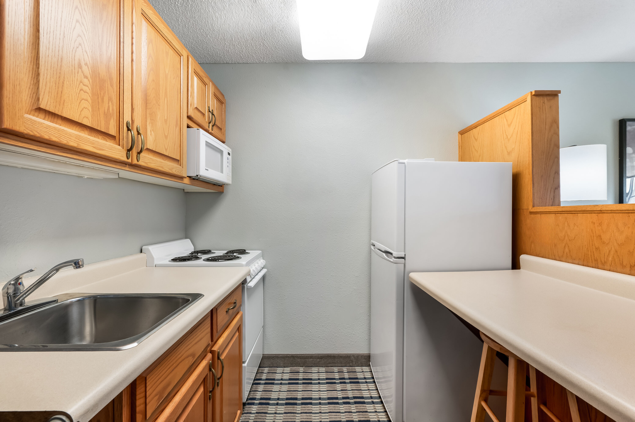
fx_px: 264
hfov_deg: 100.4
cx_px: 318
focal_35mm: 15
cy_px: 211
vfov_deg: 77.3
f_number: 8
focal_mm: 15
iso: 400
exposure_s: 1/15
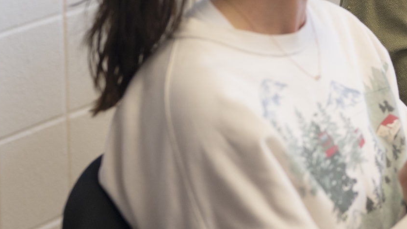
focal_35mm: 156
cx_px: 523
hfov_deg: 13.3
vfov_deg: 7.8
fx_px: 1684
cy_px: 11
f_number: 2
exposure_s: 1/320
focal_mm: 50
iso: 800
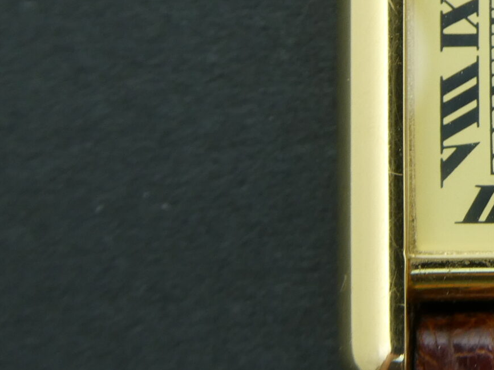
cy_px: 13
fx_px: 1983
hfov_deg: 13.8
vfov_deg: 10.6
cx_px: 583
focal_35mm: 139
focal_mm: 8.4
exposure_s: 1/80
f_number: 4
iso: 100
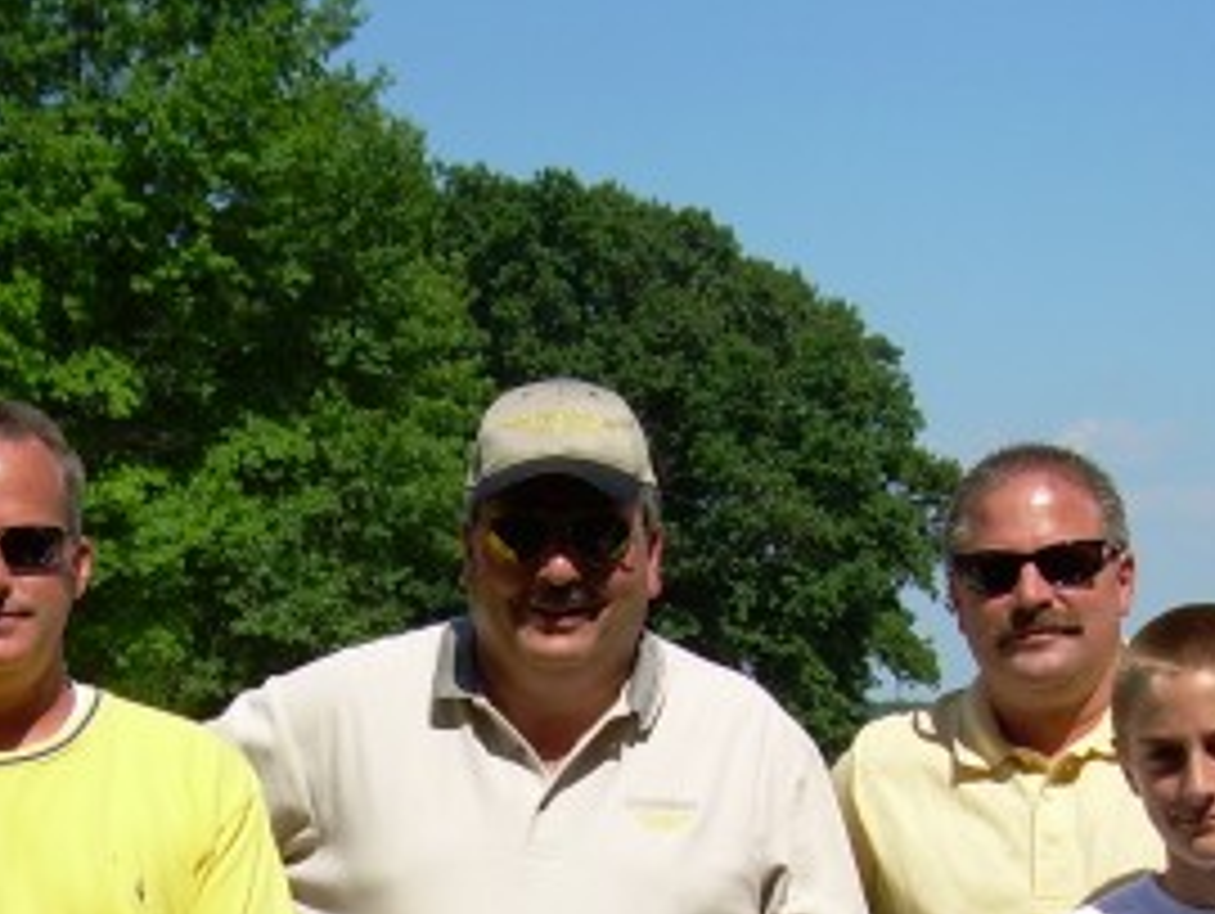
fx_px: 3162
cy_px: 1067
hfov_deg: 21.7
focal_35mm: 90
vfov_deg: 15.9
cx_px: 526
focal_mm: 6.3
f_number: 2.8
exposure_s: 1/1189
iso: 50
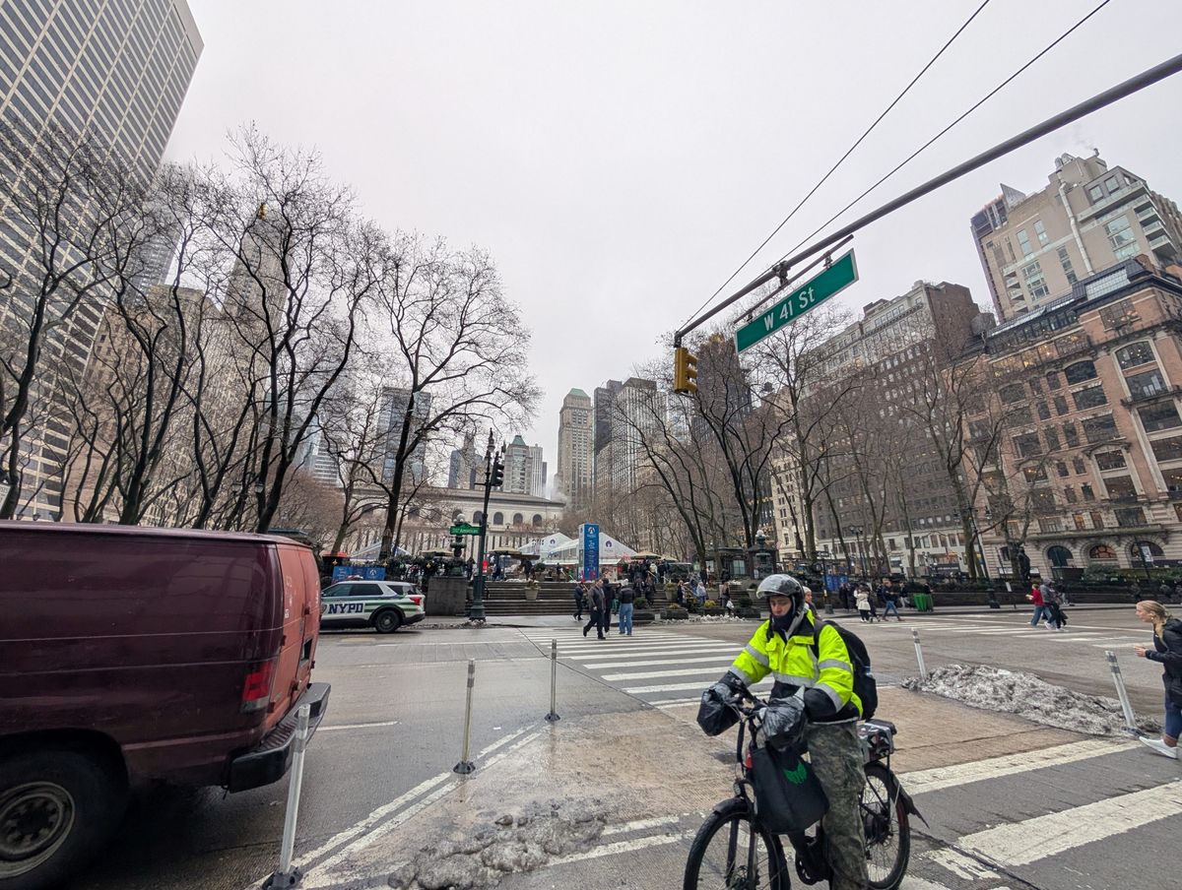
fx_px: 410
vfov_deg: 94.7
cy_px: 445
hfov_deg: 110.4
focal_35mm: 12
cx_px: 591
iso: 52
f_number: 1.7
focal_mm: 2.02
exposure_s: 1/732
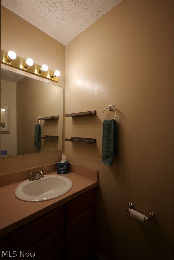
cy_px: 130
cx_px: 87
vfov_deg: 96.7
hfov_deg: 73.7
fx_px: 116
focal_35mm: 16
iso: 100
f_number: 2.8
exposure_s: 1/80
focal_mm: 16
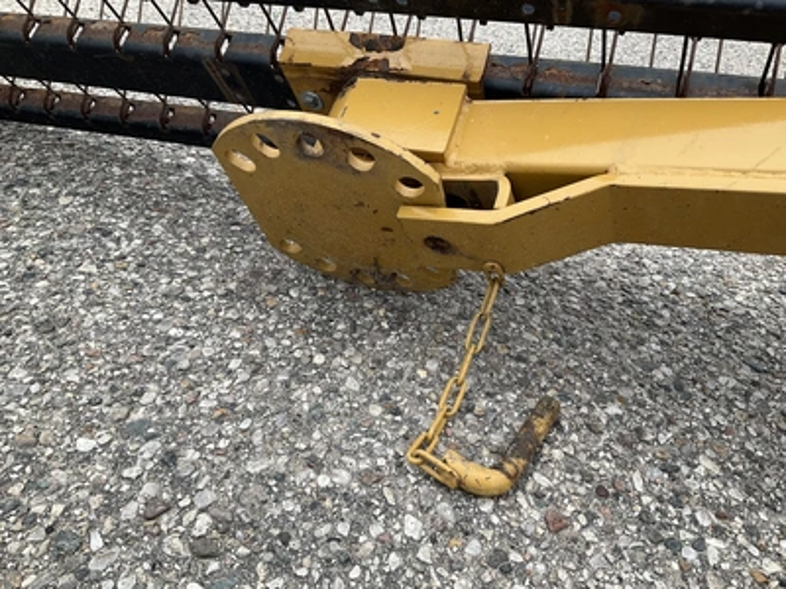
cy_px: 294
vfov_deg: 48.2
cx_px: 393
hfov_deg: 61.7
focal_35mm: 29
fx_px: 658
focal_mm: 3
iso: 25
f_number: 1.8
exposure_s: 1/264
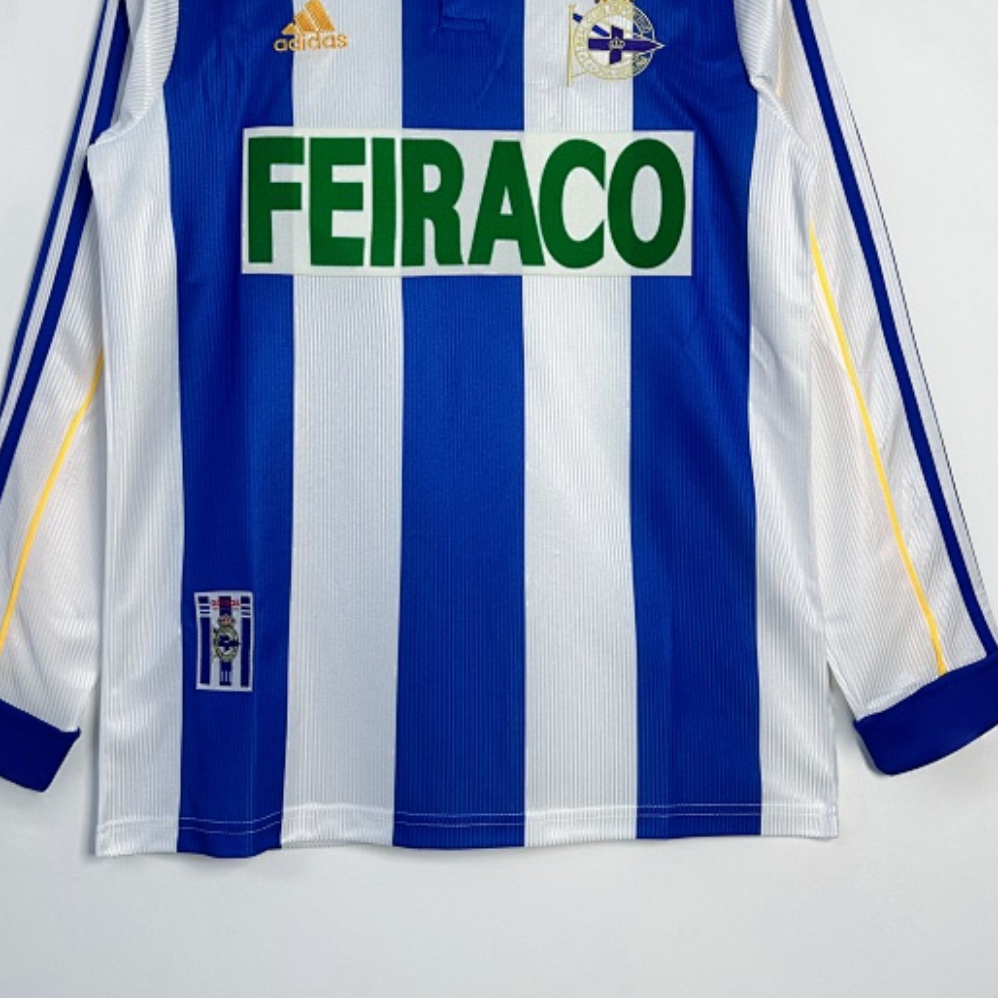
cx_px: 464
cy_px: 346
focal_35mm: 33
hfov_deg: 49.7
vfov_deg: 49.0
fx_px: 1076
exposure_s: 1/184
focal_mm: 6.86
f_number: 1.78
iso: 64
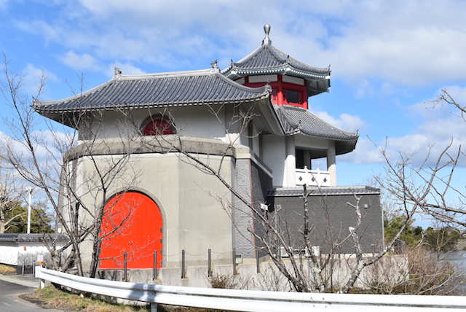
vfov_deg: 33.1
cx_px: 233
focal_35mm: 40
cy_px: 156
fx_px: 525
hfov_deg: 47.9
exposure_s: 1/400
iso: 200
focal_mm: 27
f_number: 10
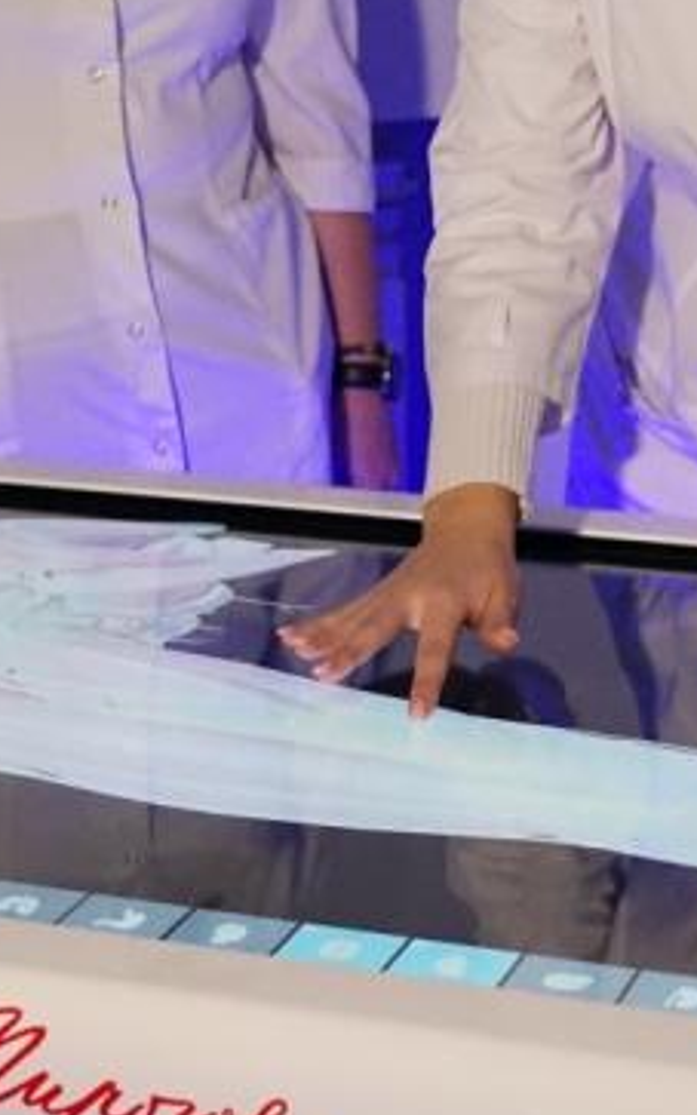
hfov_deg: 14.2
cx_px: 442
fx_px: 2795
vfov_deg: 22.3
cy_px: 241
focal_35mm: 92
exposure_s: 1/200
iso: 5000
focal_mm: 32
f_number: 4
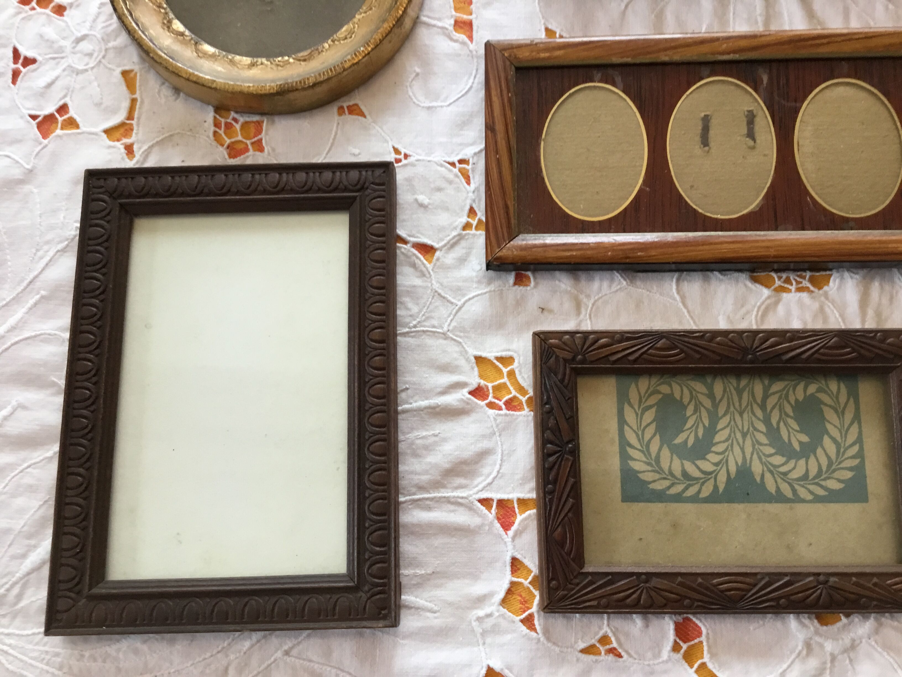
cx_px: 451
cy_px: 338
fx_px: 808
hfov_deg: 58.4
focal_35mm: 31
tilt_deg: -76.6
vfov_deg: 45.4
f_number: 2.4
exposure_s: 1/33
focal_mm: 3.3
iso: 125
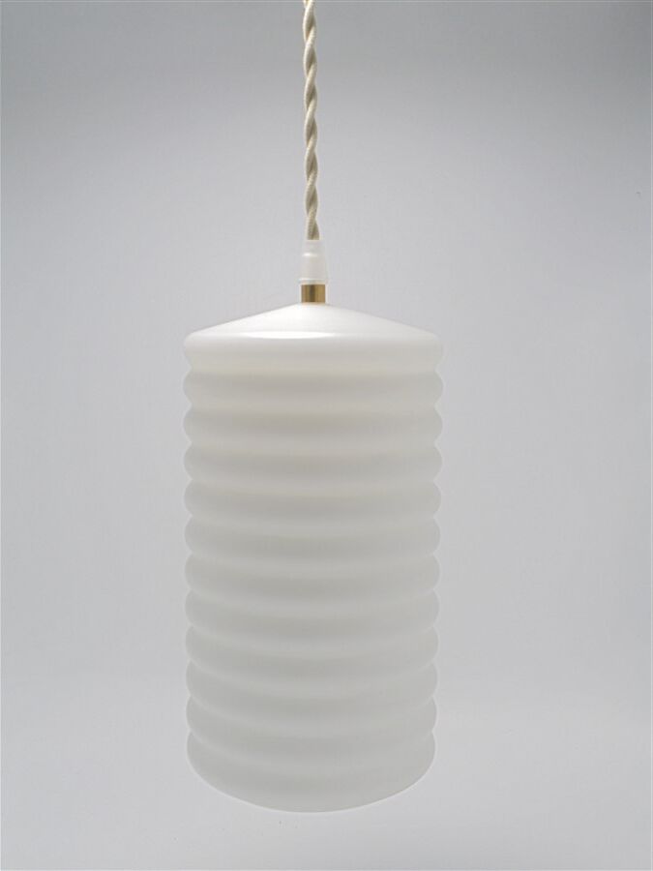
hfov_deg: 37.7
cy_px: 436
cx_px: 326
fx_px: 956
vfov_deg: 49.0
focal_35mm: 38
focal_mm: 6.9
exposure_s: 1/60
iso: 100
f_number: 4.2
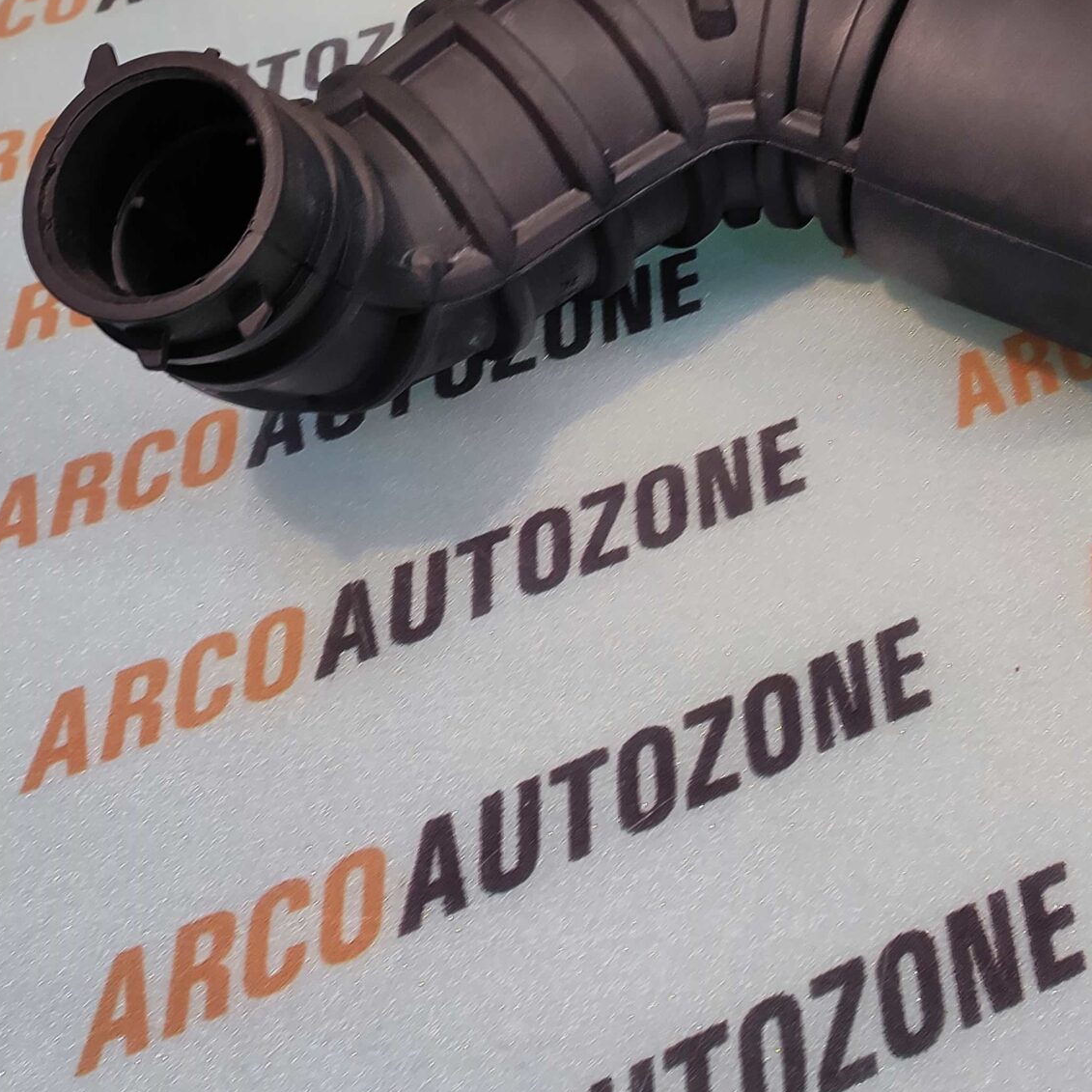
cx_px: 712
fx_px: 1213
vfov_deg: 46.4
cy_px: 252
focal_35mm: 34
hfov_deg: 47.8
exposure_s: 1/33
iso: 107
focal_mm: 4.74
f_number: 1.79
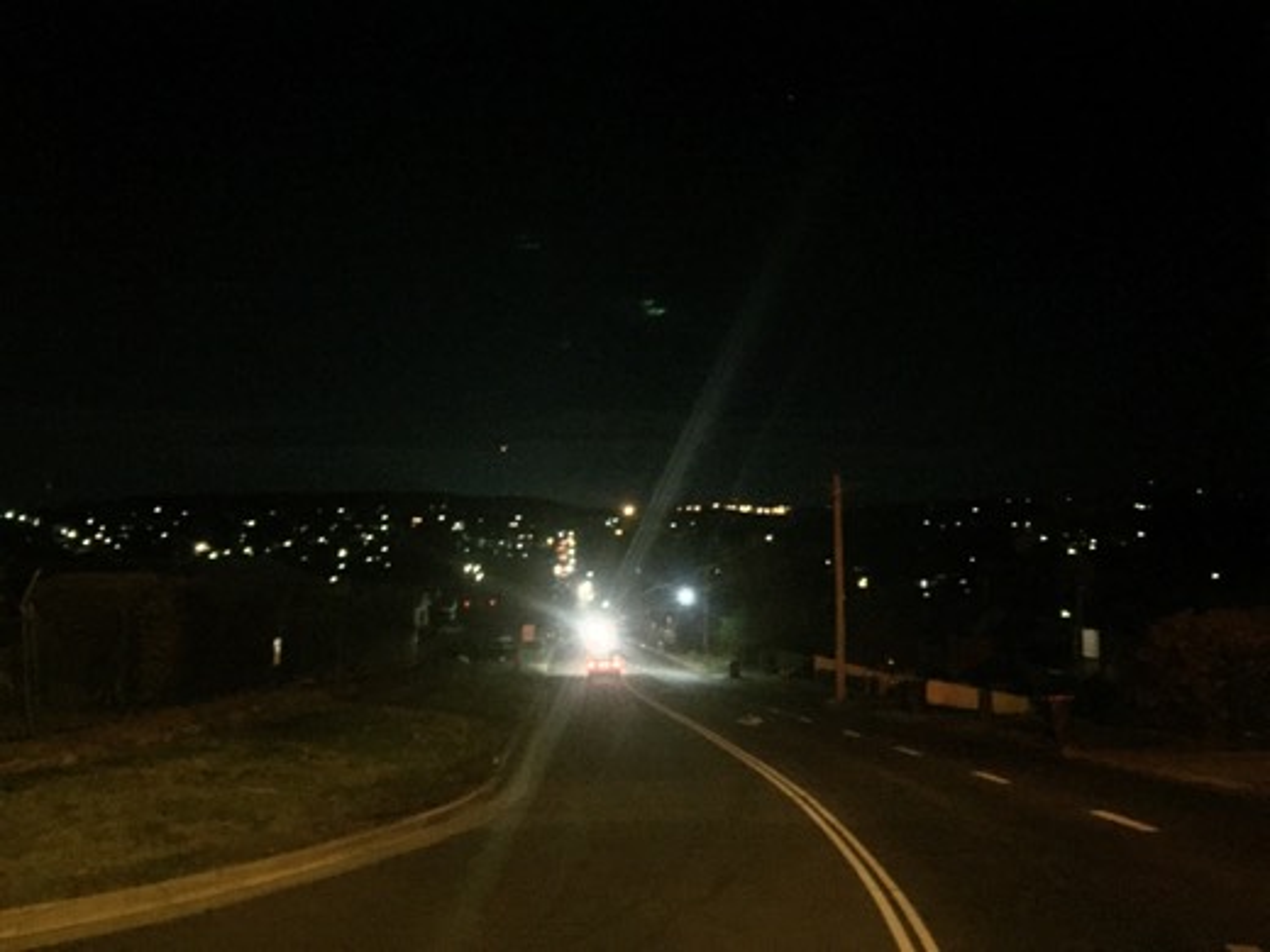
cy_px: 476
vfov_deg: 48.2
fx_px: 1064
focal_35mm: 29
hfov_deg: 61.7
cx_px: 635
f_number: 2.2
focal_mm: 4.15
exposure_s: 1/15
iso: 2000
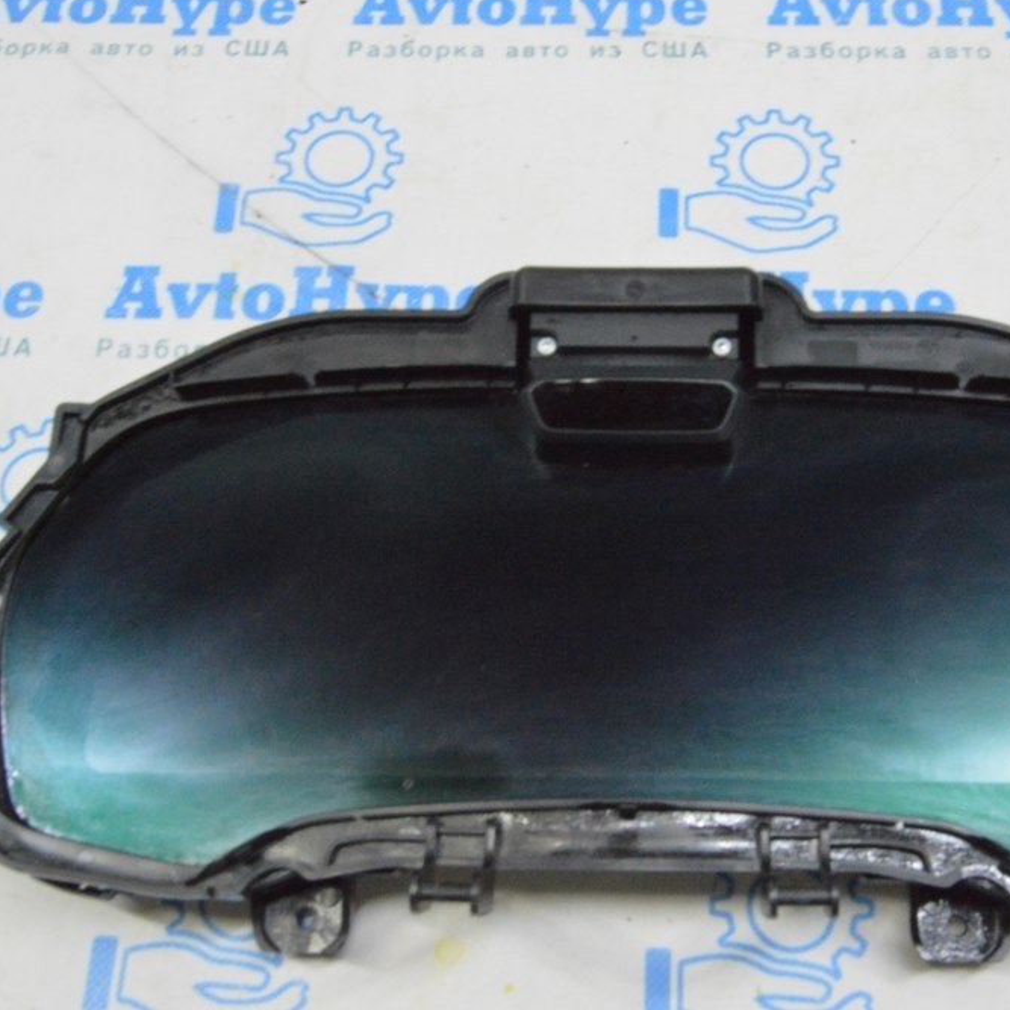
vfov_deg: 39.2
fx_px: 1419
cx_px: 628
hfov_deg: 38.9
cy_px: 496
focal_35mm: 43
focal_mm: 22
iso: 6400
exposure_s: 1/20
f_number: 20
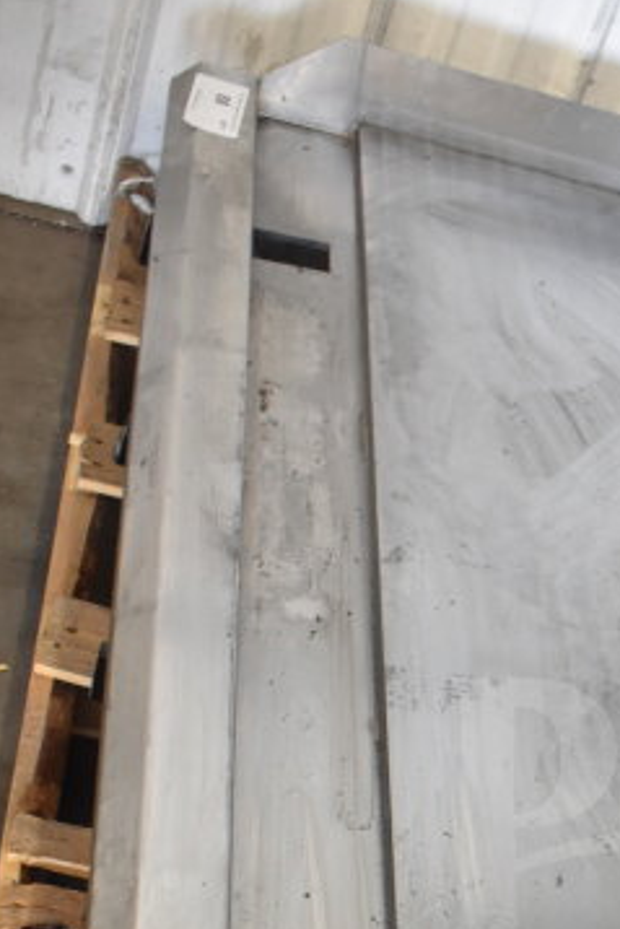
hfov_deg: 19.0
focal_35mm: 69
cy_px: 884
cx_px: 682
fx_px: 1781
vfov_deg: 27.8
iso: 1000
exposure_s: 1/30
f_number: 3.5
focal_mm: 18
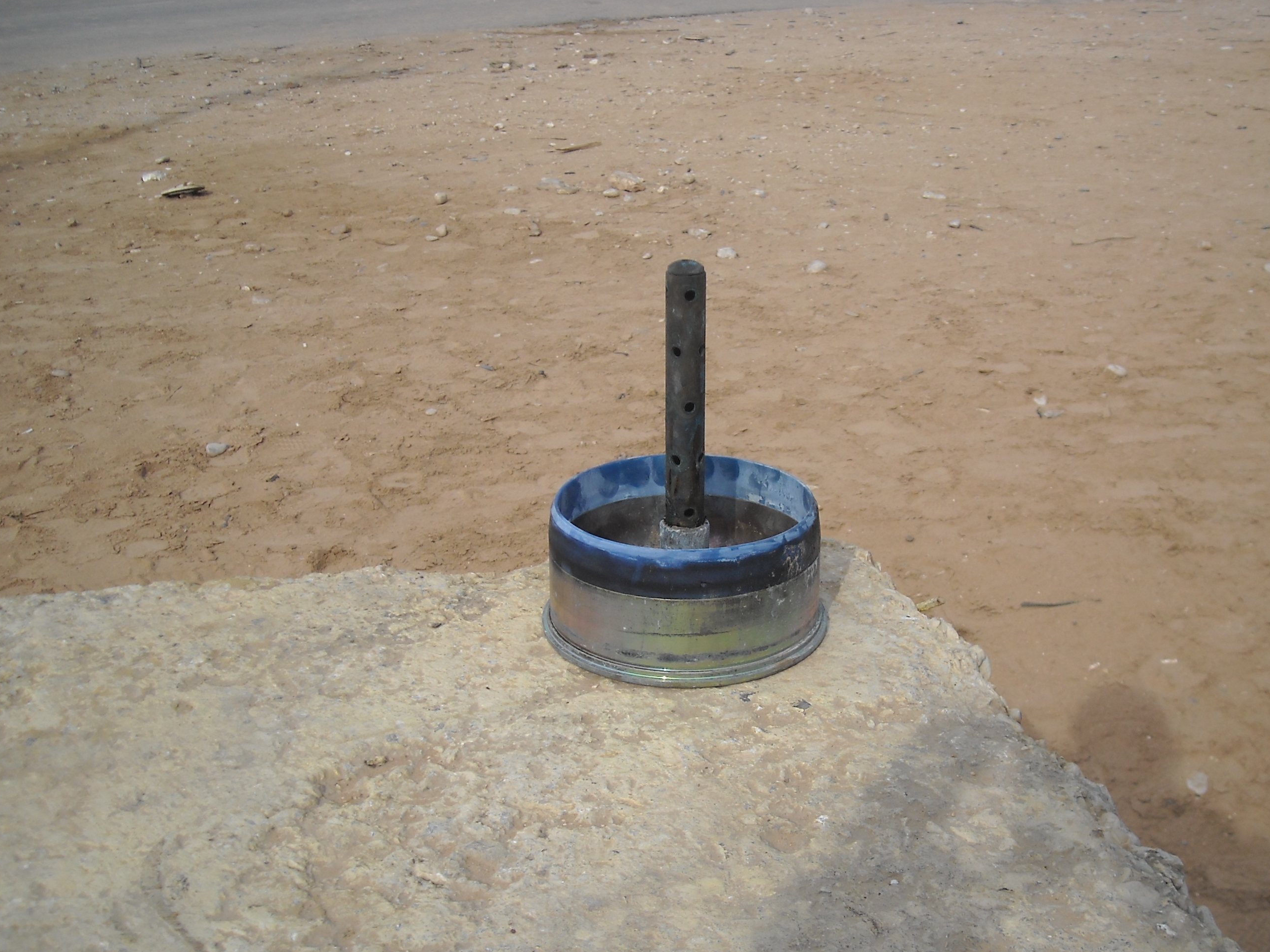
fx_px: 1541
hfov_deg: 44.8
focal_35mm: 42
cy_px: 545
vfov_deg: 34.3
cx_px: 685
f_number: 5.6
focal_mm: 5.7
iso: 64
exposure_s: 1/284
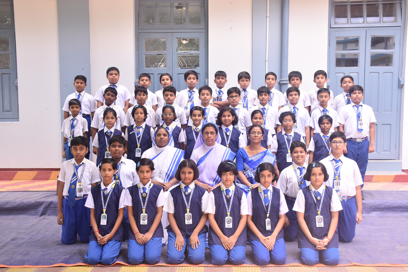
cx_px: 204
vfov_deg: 34.2
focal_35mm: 39
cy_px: 136
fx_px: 442
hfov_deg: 49.5
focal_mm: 26
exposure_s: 1/160
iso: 400
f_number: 5
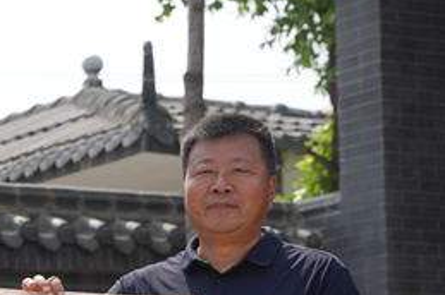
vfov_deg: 7.6
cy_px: 501
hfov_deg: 11.0
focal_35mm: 177
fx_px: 2182
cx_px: -296
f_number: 4.5
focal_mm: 45.7
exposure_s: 1/800
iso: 100
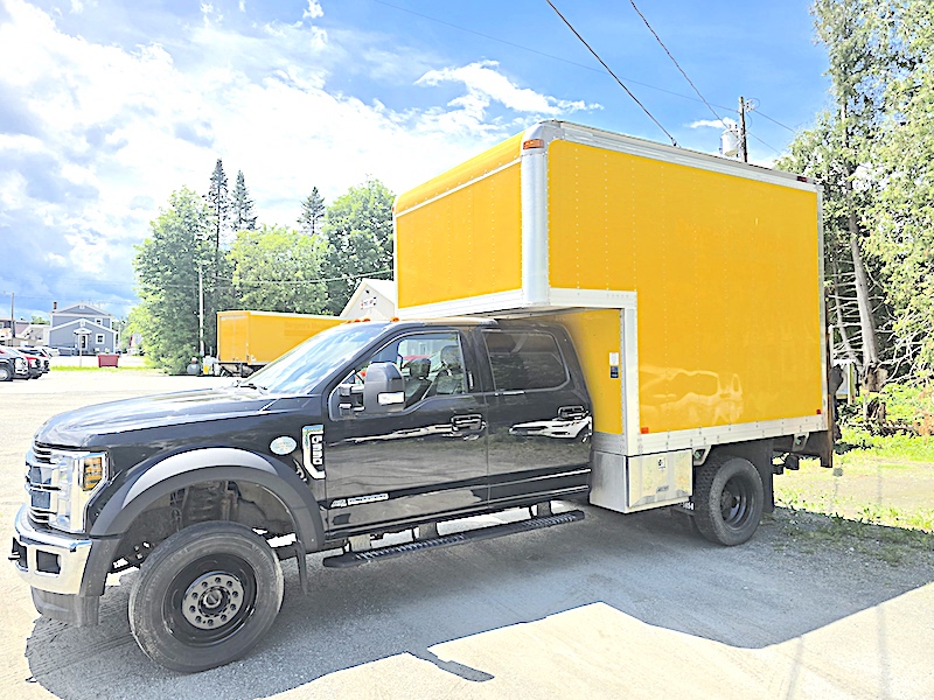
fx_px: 621
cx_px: 467
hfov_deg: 73.9
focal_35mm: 23
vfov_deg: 58.9
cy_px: 350
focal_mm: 6.3
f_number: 1.7
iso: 12
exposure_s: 1/950
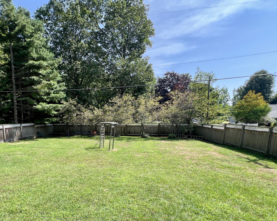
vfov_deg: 71.9
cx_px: 103
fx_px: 148
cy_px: 145
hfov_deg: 84.6
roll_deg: +0.5
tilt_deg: -10.4
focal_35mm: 18
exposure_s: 1/436
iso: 32
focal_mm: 1.57
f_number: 1.8
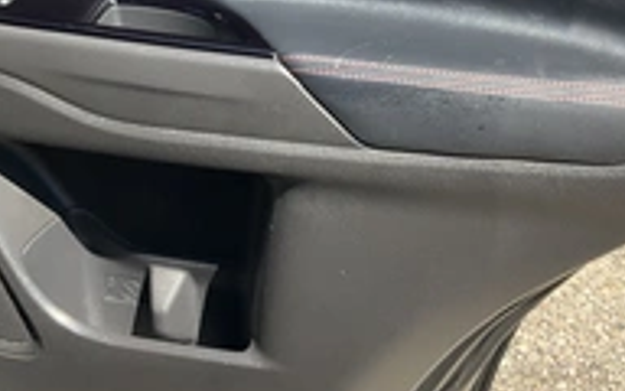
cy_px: 16
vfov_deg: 19.8
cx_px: 326
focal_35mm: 64
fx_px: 1090
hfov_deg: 32.0
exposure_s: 1/283
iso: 25
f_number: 1.8
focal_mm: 3
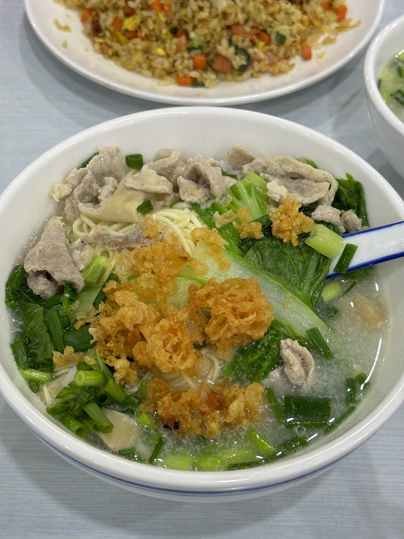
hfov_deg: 28.0
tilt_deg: -52.7
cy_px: 270
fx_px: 809
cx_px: 202
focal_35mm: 52
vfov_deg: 36.8
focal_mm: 5.96
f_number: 1.6
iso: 64
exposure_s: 1/50
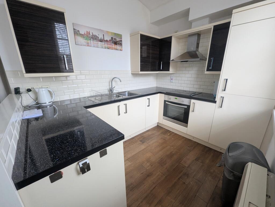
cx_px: 138
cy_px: 104
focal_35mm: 13
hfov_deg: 106.1
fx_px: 103
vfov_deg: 90.1
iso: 145
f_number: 2.2
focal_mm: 1.95
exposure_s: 1/23.8
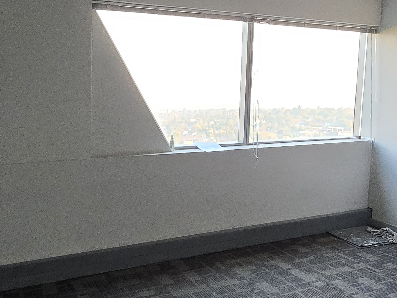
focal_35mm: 39
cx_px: 250
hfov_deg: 47.4
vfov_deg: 36.7
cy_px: 117
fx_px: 447
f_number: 2.2
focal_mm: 1.7
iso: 400
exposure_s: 1/50
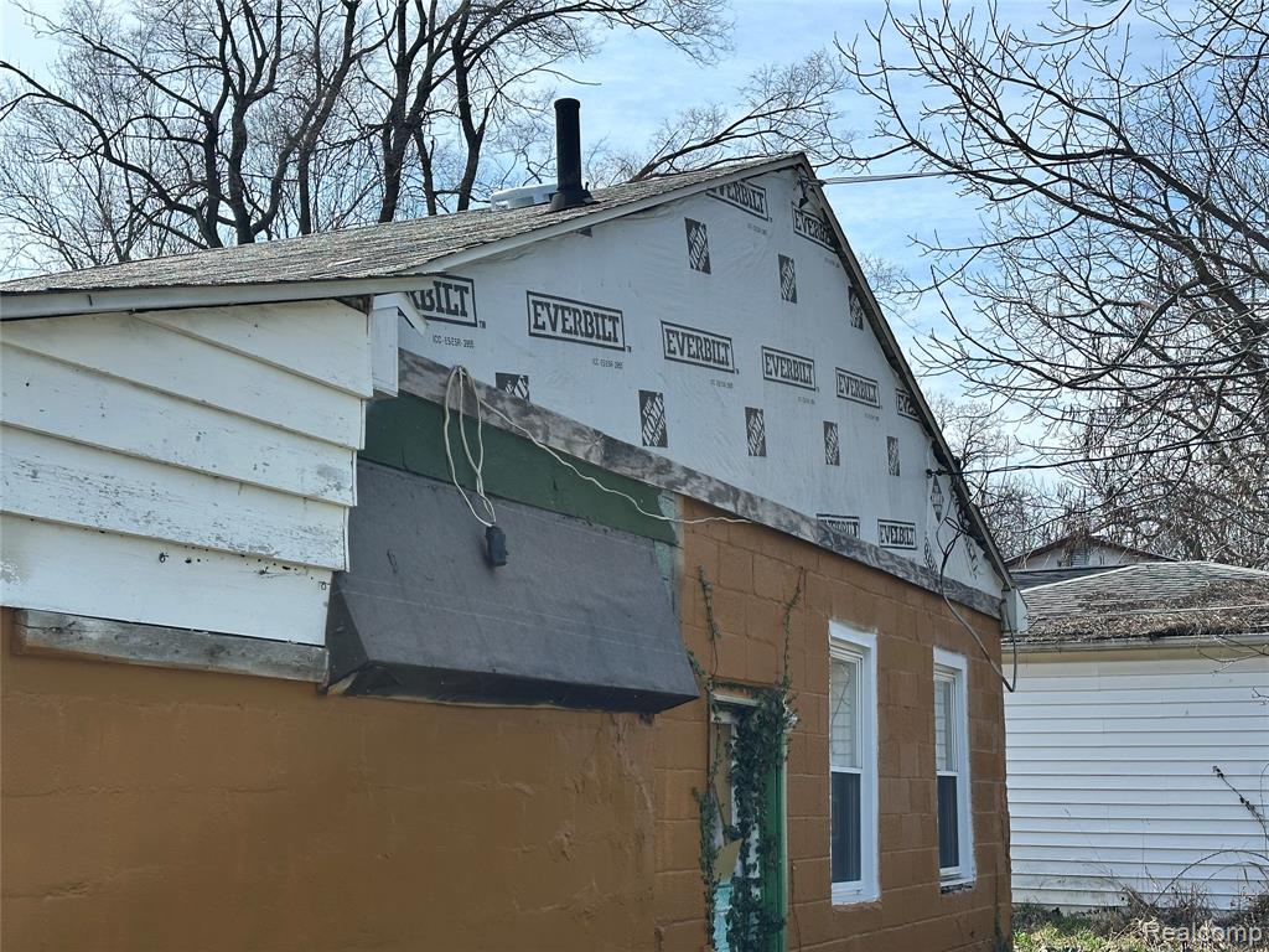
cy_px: 476
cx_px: 634
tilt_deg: +9.7
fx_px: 1760
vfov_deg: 30.3
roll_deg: +0.1
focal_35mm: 48
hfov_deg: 39.7
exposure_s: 1/4016
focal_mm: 6.86
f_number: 1.78
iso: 64
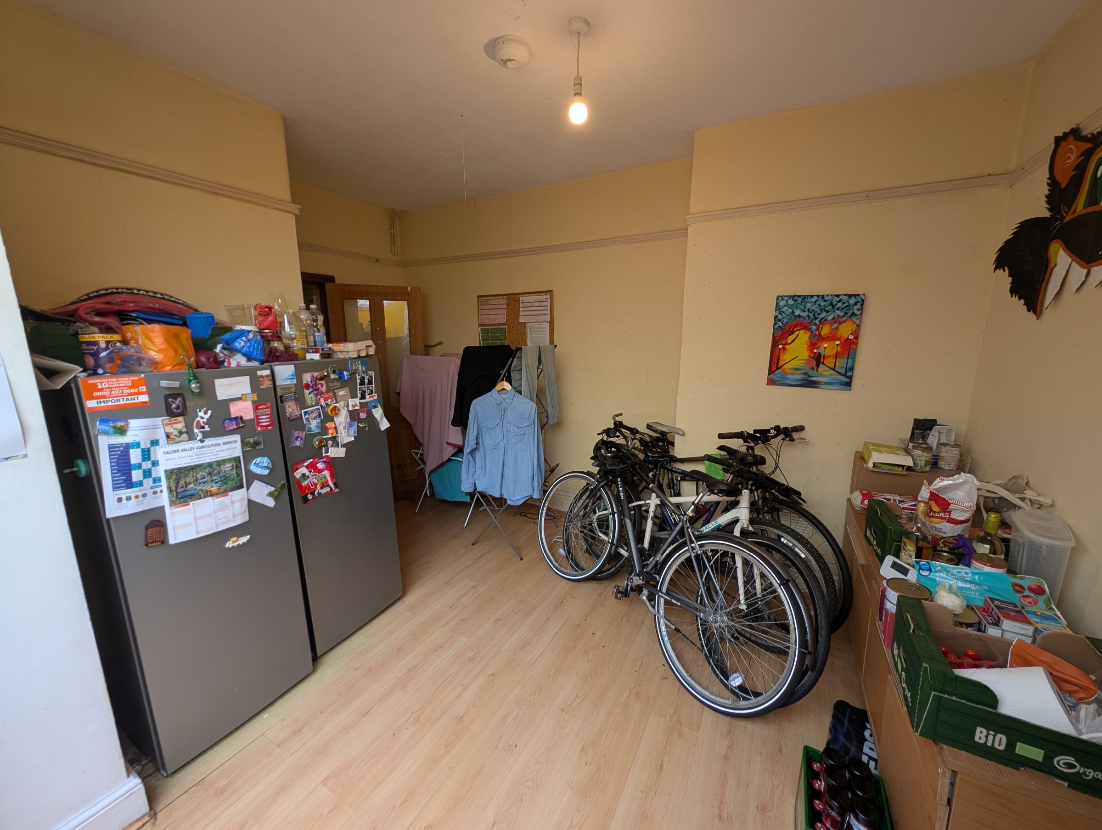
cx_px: 551
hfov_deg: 110.5
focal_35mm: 12
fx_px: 383
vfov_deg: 94.6
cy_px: 415
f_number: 1.95
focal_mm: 2.23
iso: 47
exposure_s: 1/23.8
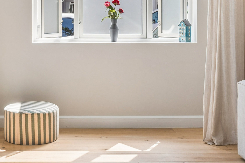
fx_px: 465
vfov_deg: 19.7
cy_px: 29
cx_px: 99
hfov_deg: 29.4
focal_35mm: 68
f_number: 8
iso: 200
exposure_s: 1/400
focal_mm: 17
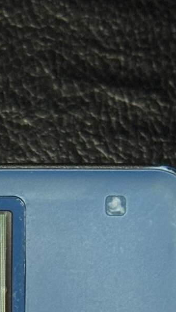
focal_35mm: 241
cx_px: -222
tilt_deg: -75.9
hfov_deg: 4.9
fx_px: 1998
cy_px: 562
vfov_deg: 8.6
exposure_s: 1/60
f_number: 1.6
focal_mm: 5.96
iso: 80
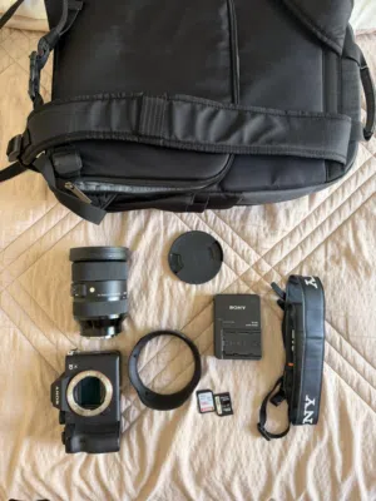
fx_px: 348
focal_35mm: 24
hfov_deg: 56.8
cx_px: 188
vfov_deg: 71.6
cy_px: 250
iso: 200
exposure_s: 1/100
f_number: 1.78
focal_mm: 6.76
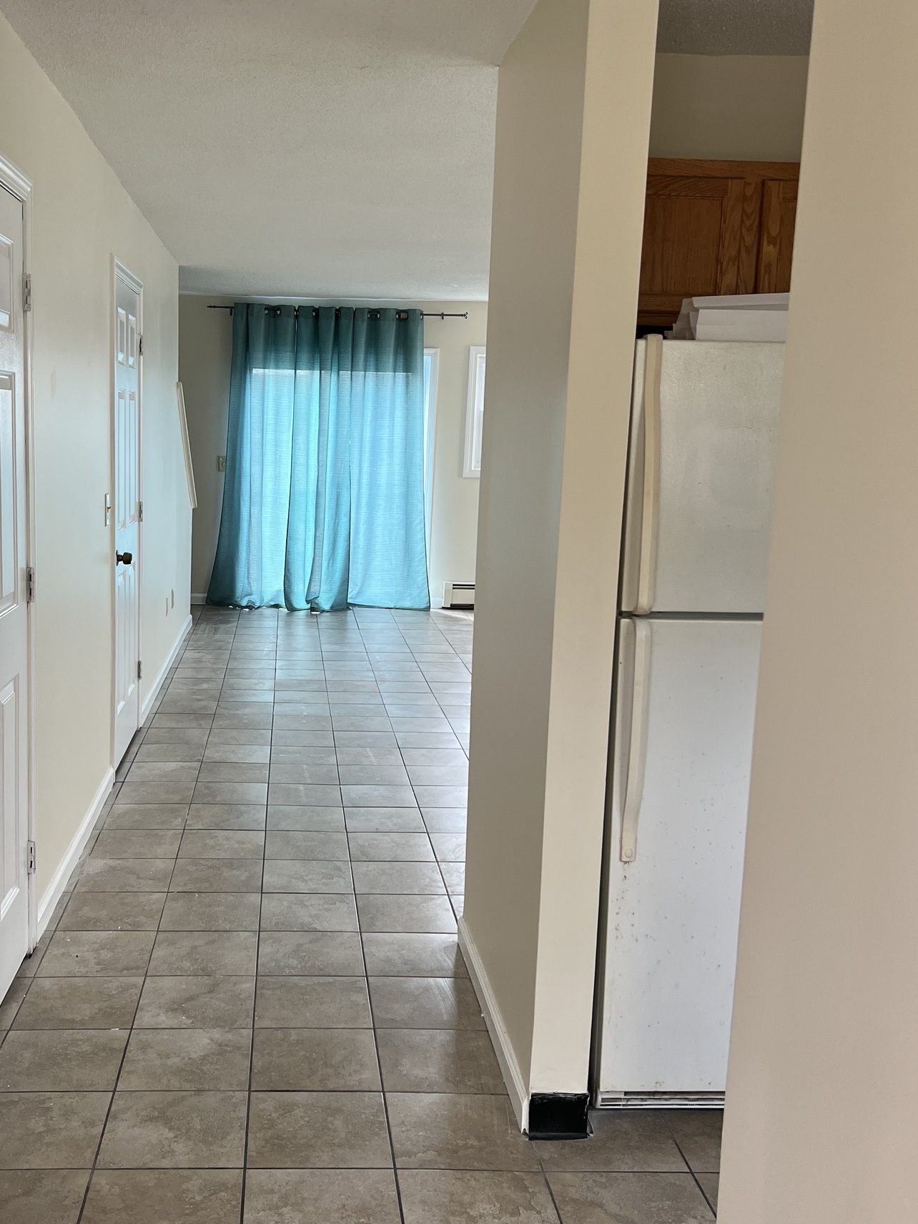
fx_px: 1238
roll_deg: -1.1
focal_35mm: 35
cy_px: 606
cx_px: 325
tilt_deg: -5.6
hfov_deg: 40.3
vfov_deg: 52.6
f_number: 1.5
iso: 100
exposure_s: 1/121
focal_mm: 5.7
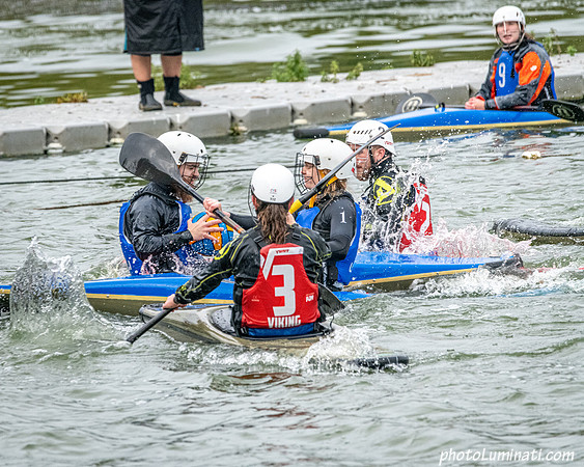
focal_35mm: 500
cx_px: 196
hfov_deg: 3.9
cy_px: 220
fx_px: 8646
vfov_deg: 3.1
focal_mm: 400
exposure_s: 1/2000
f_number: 7.1
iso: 3200
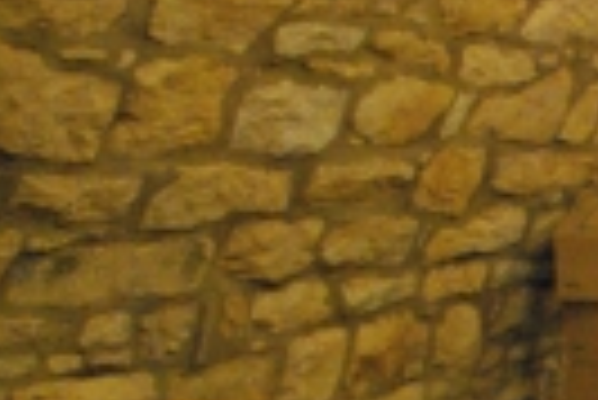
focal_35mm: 135
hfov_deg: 12.9
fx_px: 2245
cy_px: 544
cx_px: 1245
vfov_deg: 10.0
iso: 1600
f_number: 4
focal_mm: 20
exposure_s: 1/45
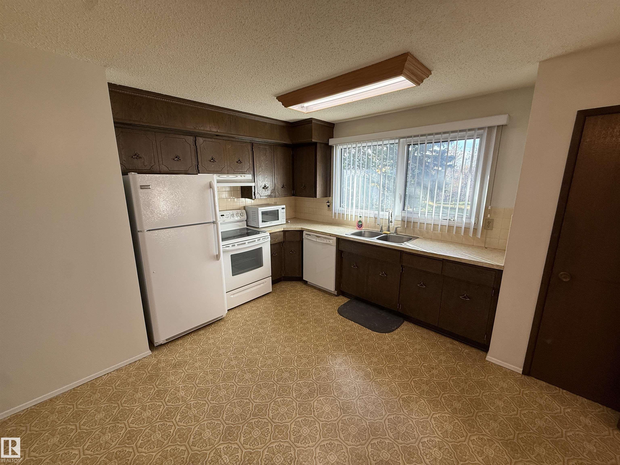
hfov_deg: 102.1
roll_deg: +0.6
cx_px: 310
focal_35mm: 14
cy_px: 232
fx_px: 251
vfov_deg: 85.7
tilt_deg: -10.0
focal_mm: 2.22
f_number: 2.2
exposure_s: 1/120
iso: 80
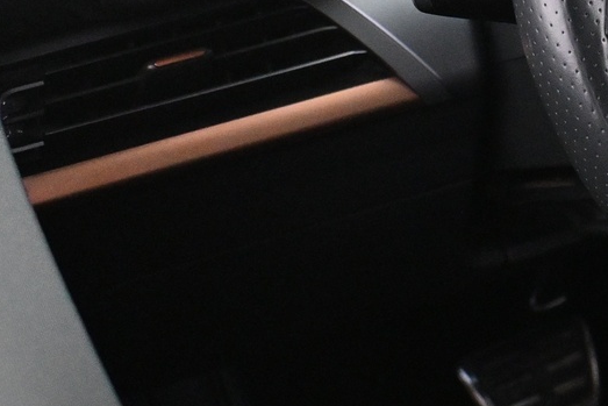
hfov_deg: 18.8
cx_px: 874
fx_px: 1648
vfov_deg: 13.7
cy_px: -47
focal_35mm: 98
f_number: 4
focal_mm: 21
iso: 4000
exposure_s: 1/40
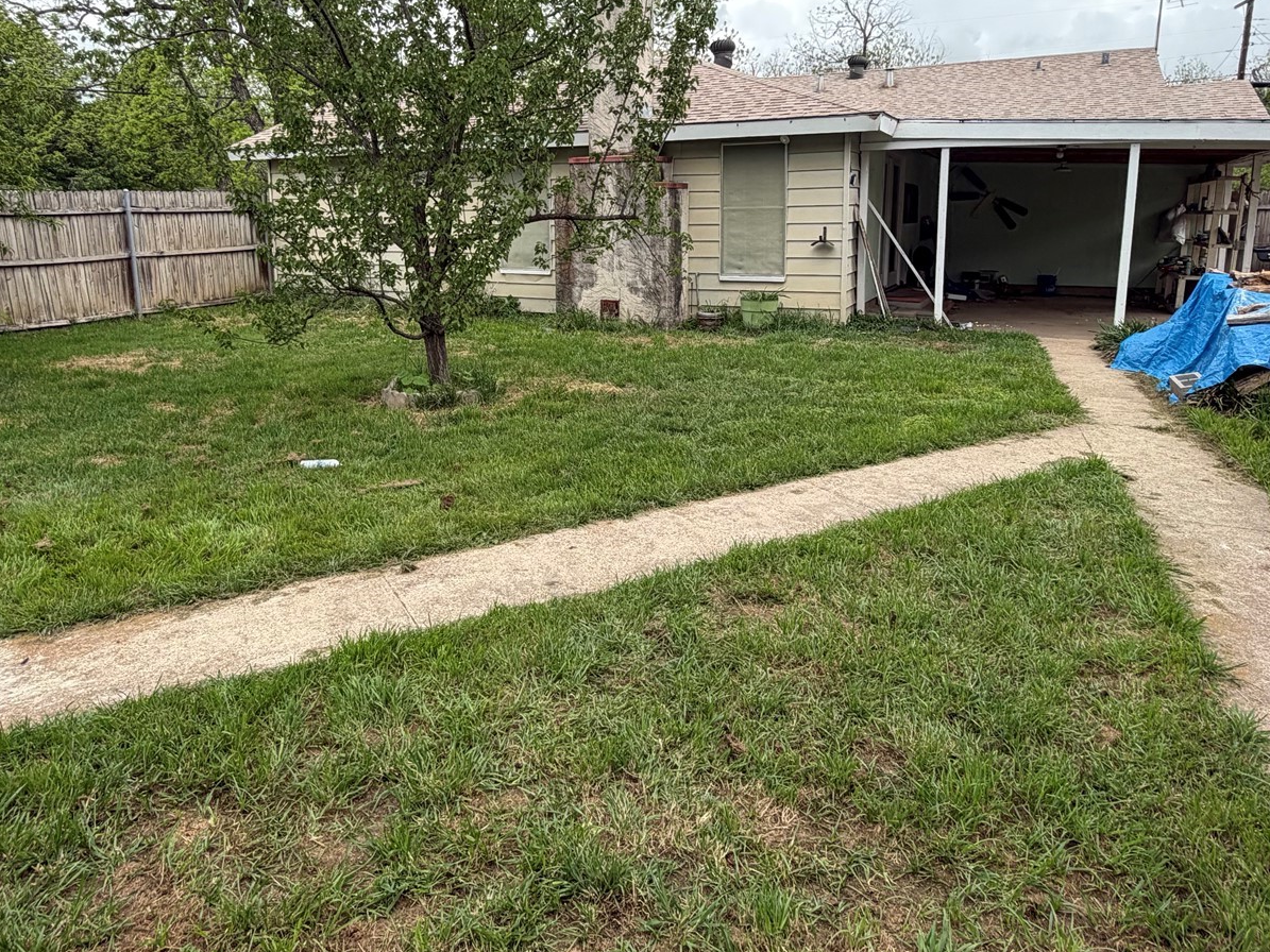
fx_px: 880
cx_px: 608
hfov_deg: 71.6
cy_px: 368
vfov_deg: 56.2
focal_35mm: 24
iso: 40
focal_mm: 2.22
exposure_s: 1/770
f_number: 2.2
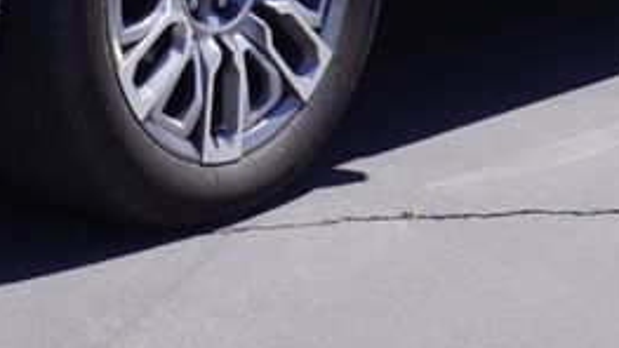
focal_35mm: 190
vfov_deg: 6.3
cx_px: 144
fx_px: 3120
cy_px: -289
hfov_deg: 11.3
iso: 100
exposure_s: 1/125
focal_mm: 31
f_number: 10
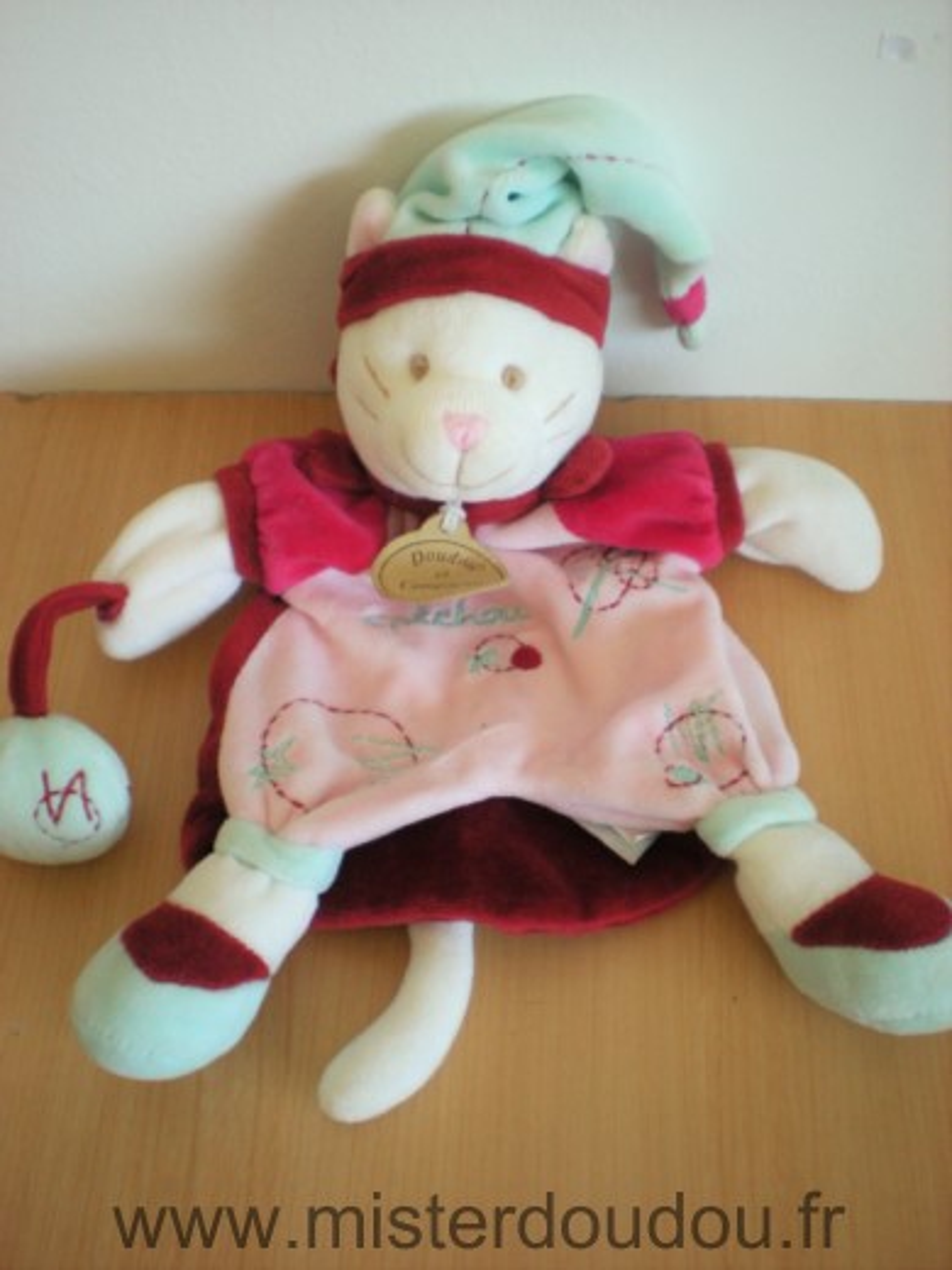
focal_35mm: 38
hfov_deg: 37.7
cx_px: 476
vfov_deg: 49.0
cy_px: 635
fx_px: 1393
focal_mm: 6.3
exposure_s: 1/49.8
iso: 200
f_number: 3.1
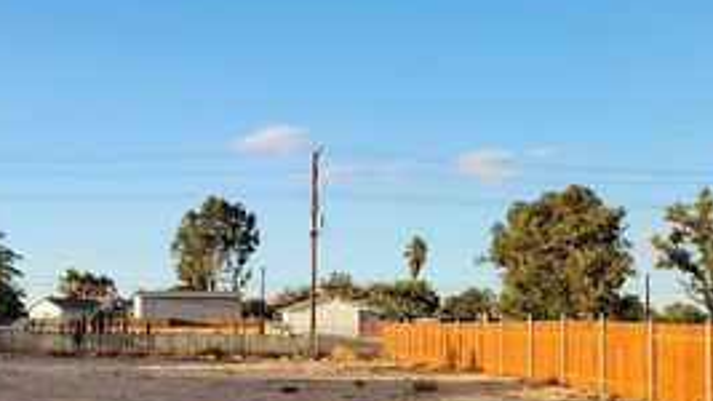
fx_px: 1002
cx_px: 80
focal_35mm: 53
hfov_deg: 36.9
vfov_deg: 22.4
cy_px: 301
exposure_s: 1/1013
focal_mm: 5.4
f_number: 1.8
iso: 40
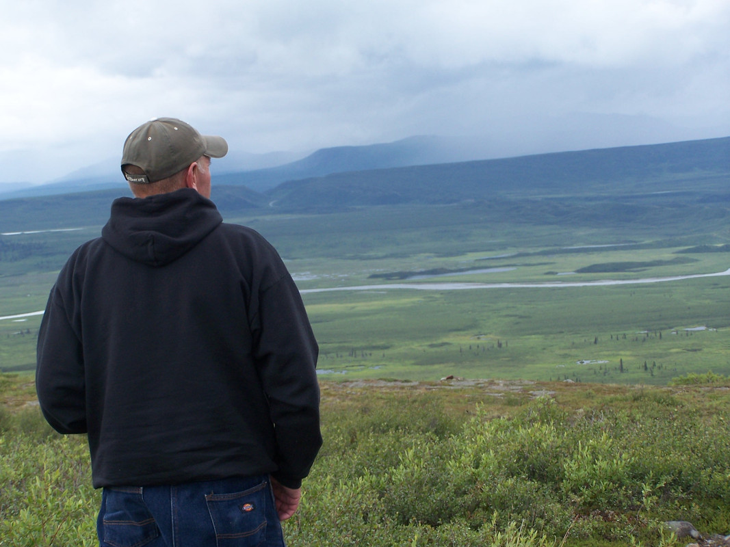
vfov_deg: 18.0
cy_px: 274
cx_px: 365
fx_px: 1729
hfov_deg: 23.8
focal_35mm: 82
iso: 80
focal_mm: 13.7
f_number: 3.2
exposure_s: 1/400
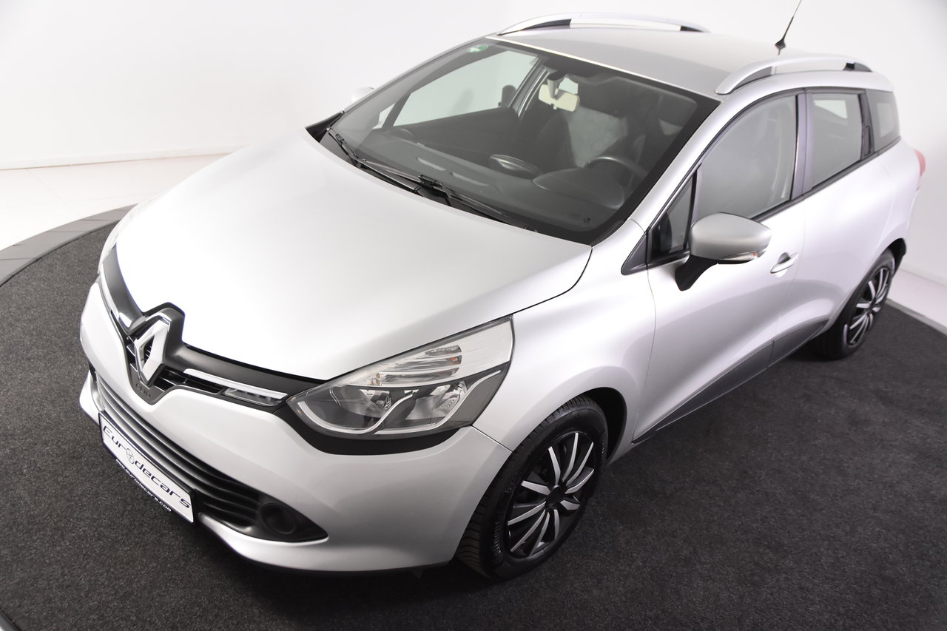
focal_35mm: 36
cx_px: 474
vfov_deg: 36.9
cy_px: 316
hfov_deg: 53.1
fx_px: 947
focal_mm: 24
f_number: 4
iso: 1600
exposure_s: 1/60
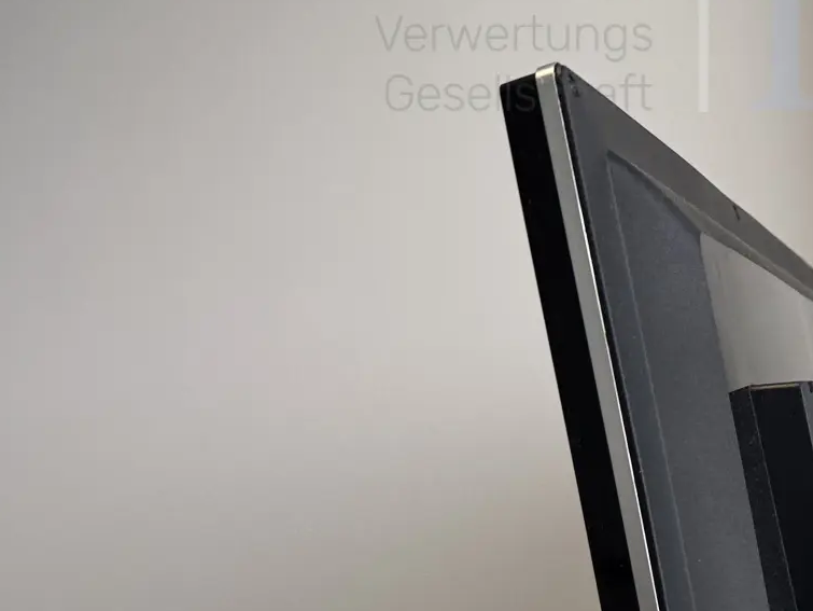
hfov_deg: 27.6
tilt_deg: -1.2
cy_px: 572
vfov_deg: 23.3
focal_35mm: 61
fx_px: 1433
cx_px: 993
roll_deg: +1.5
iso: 64
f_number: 1.78
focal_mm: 6.76
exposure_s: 1/157
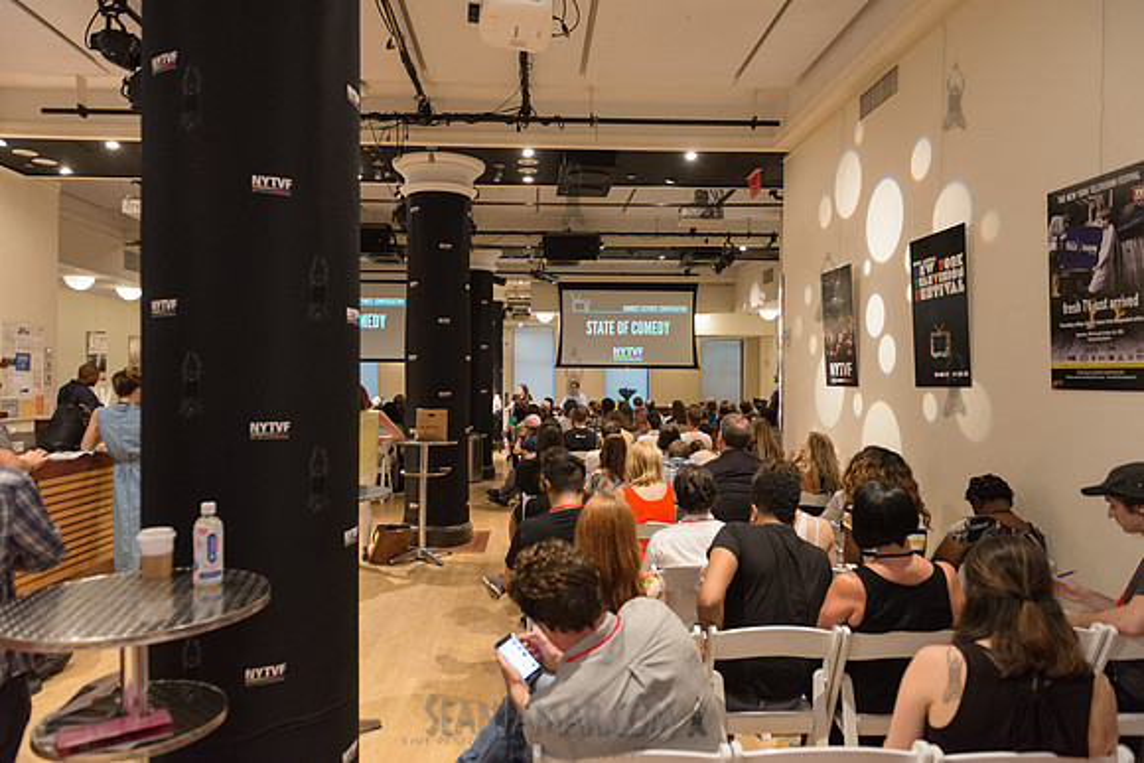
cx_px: 572
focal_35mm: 24
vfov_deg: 53.2
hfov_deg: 73.7
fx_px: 763
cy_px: 382
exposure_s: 1/160
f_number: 4
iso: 2500
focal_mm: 24
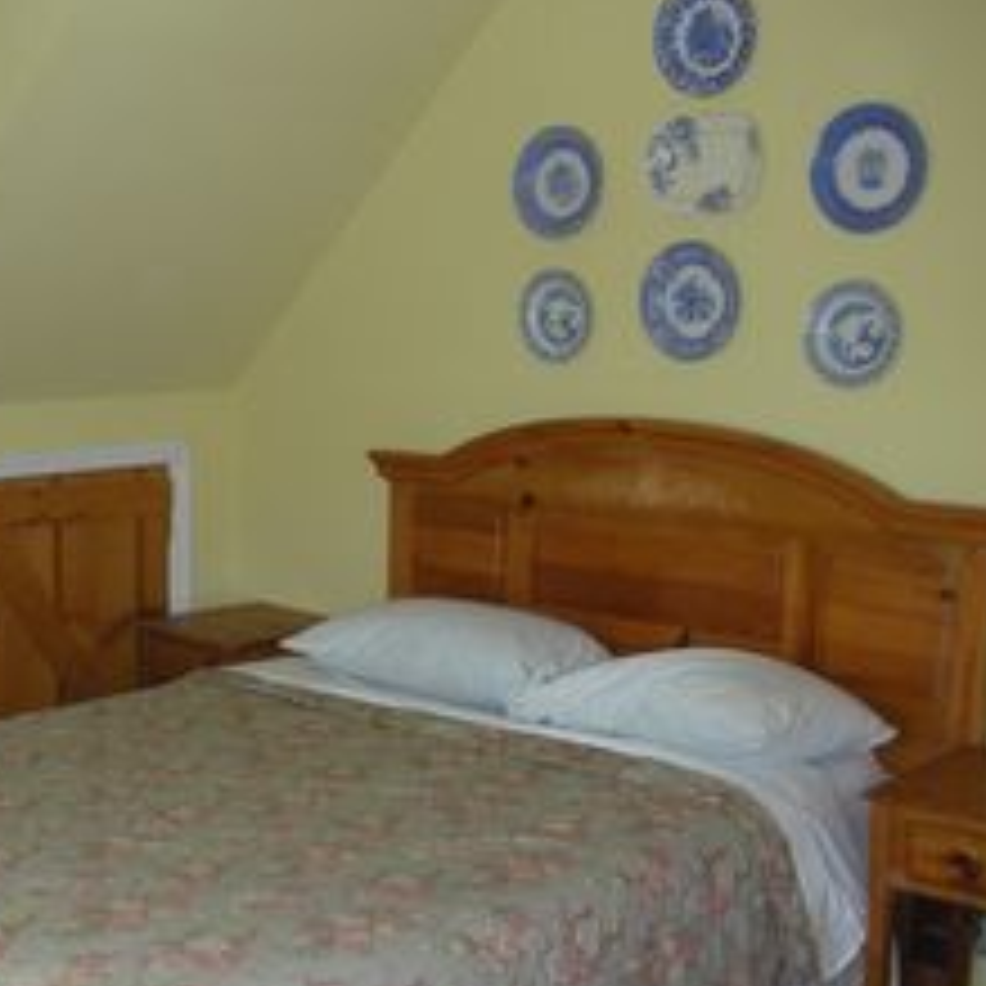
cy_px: 527
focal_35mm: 52
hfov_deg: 31.8
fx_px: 1676
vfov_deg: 32.8
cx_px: 185
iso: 108
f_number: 3
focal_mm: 5.8
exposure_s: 1/60.1
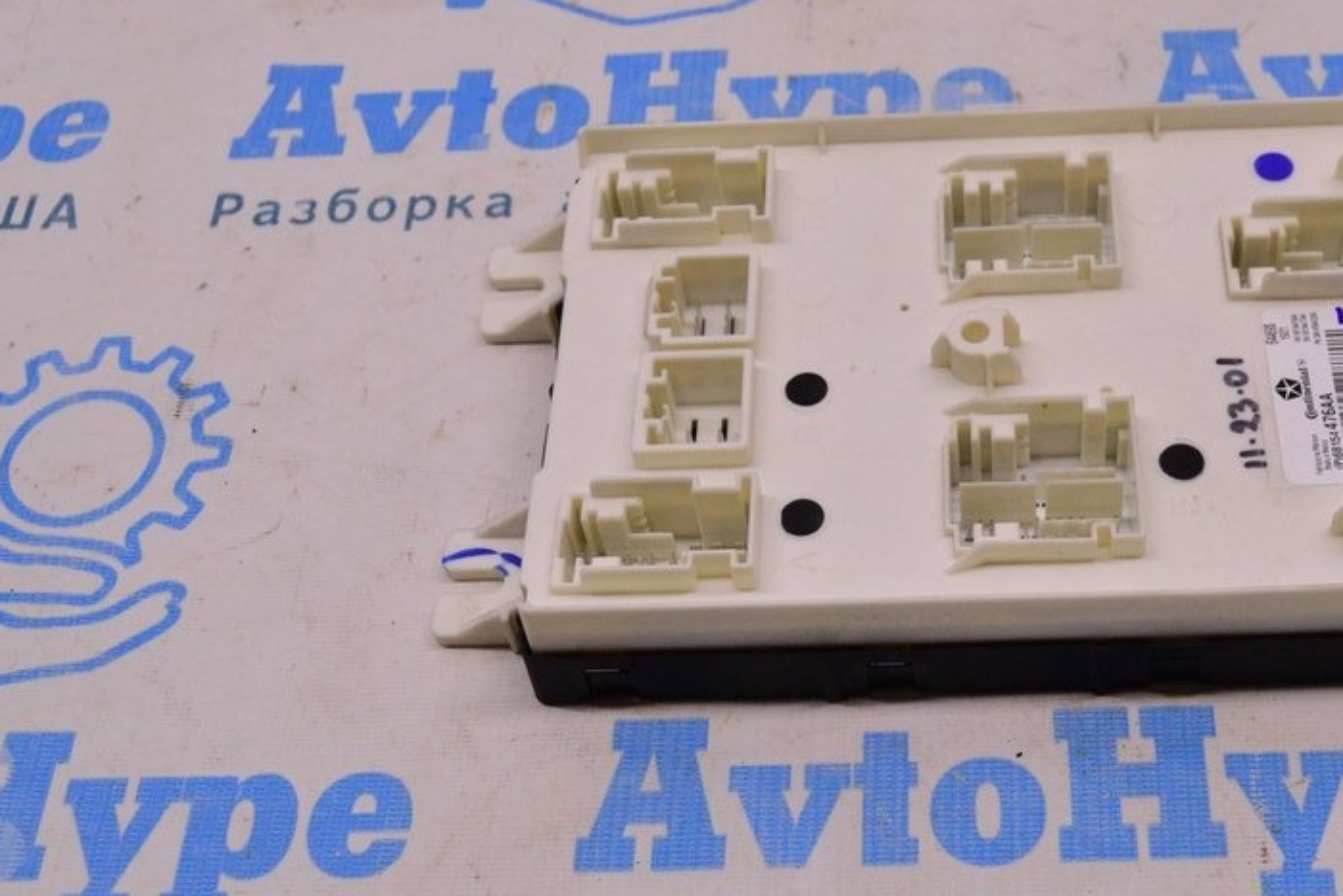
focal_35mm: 57
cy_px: 352
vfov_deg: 23.7
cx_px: 863
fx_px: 2127
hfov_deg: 34.8
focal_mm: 26
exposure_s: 1/200
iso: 1600
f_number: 8
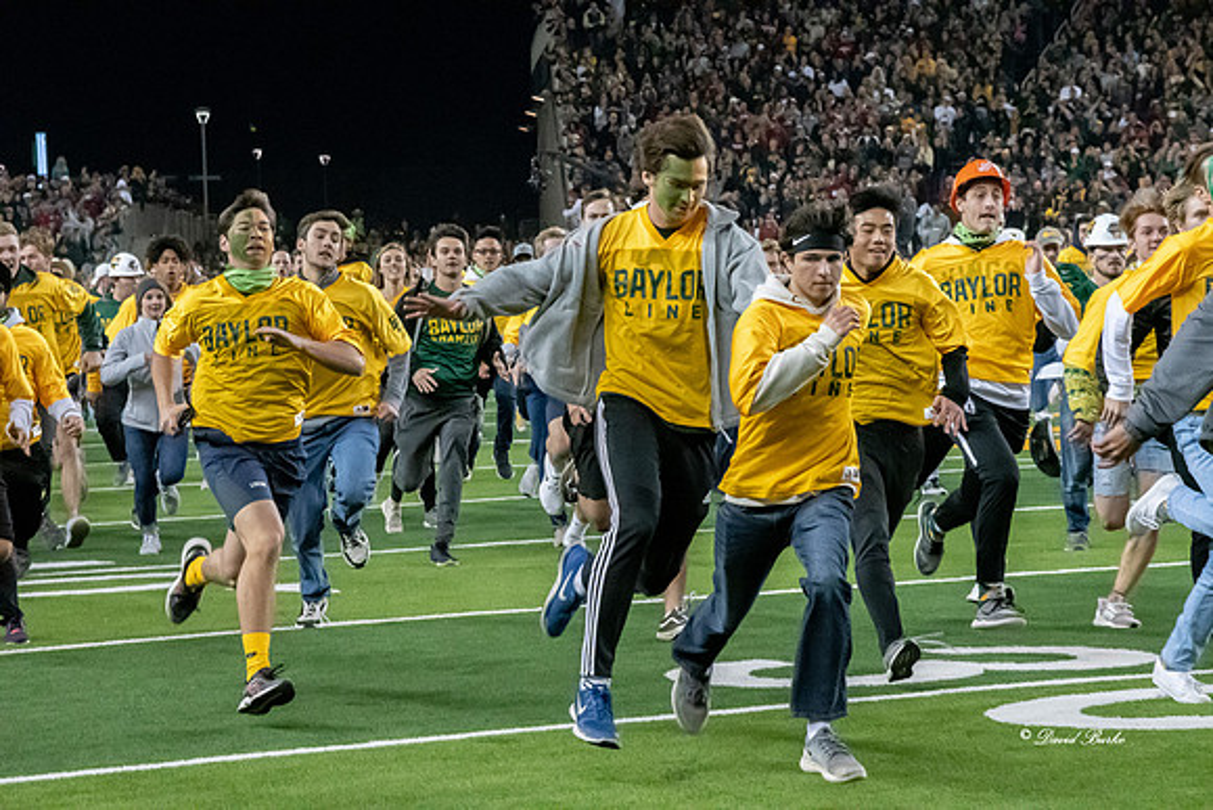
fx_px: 4954
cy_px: 405
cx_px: 606
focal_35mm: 147
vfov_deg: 9.3
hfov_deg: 14.0
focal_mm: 98
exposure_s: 1/1000
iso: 10000
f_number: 8
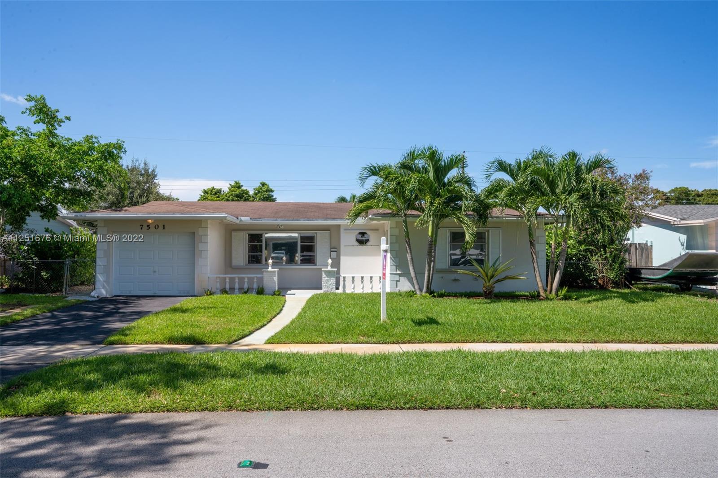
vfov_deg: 46.4
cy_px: 239
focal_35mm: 28
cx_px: 359
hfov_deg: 65.5
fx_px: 558
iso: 100
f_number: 16
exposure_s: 1/80
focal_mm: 28
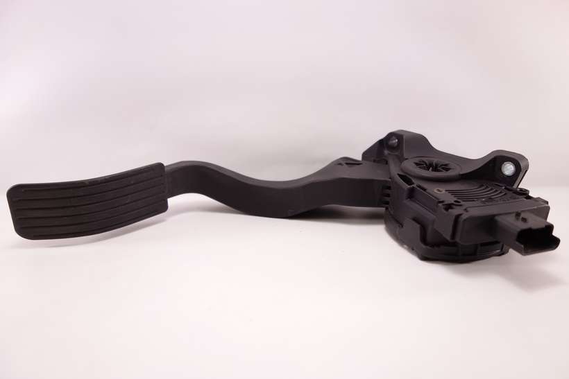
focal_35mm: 28
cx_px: 284
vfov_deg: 46.4
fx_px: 443
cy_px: 190
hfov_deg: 65.5
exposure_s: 1/100
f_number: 2.2
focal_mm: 10.4
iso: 125
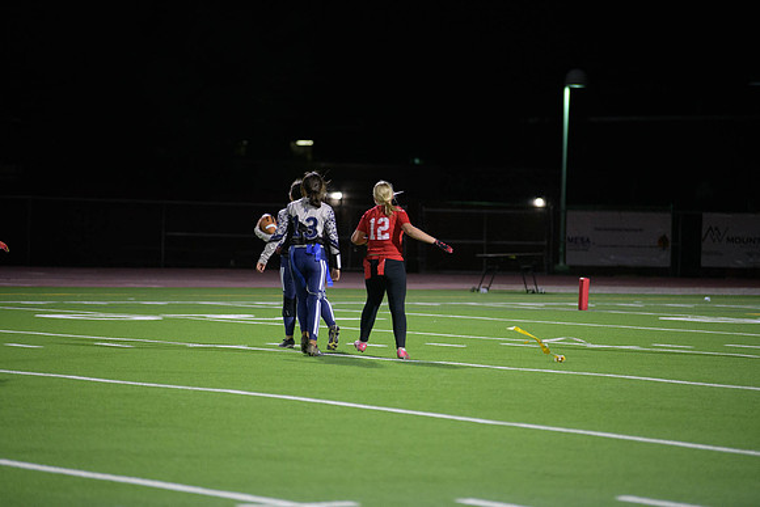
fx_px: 3801
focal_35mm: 180
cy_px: 254
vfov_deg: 7.6
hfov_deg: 11.4
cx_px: 380
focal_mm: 180
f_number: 2.8
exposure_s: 1/640
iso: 3600
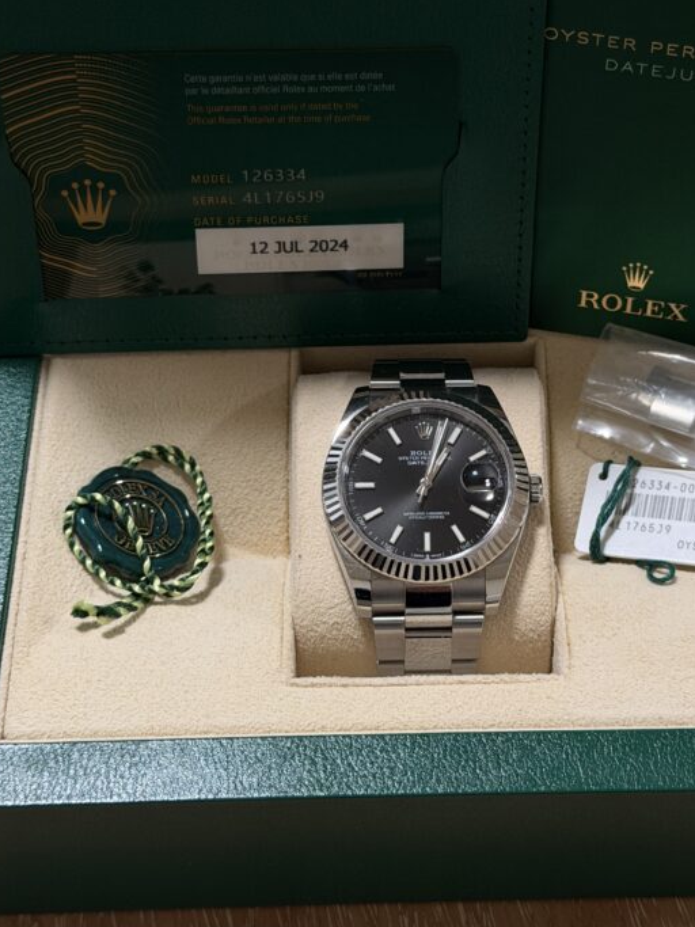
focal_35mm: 72
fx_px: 1928
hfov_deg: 20.4
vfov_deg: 26.9
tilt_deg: -49.8
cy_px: 320
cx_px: 463
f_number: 1.78
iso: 200
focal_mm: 6.76
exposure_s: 1/60
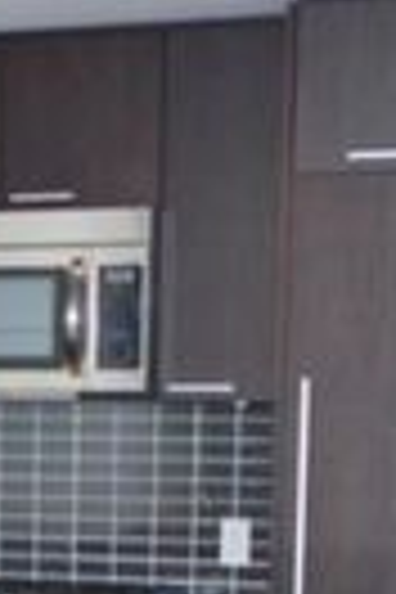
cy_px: 675
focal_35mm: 136
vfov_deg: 14.7
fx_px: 2244
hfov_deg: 9.6
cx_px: -306
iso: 640
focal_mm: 24
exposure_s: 1/60
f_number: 4.5
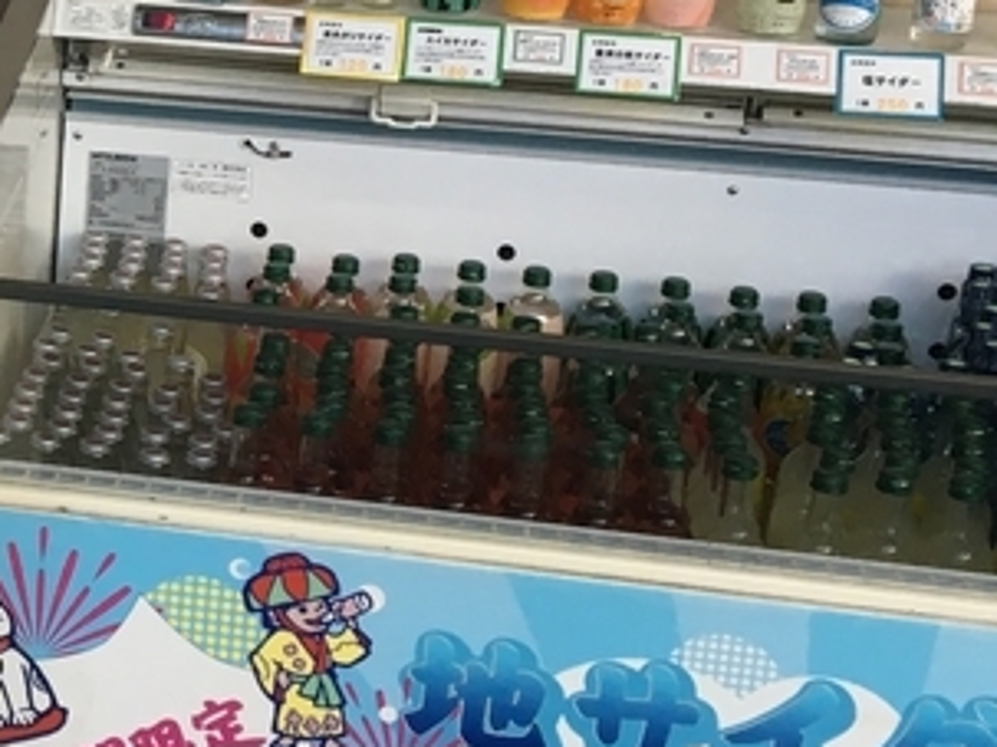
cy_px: 257
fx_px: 2821
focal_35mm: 98
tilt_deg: -17.7
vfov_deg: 15.1
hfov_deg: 18.6
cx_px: -306
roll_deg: -0.6
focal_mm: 4.15
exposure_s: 1/30
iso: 25
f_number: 2.2
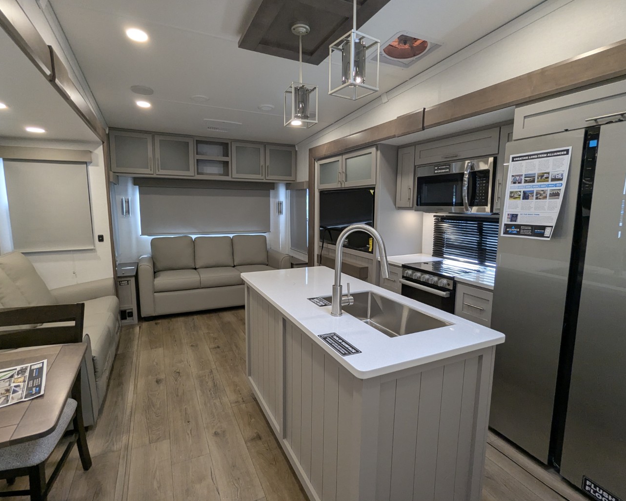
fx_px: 315
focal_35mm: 17
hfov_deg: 89.6
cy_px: 248
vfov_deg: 77.0
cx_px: 305
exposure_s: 1/128
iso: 209
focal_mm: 2.35
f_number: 2.2
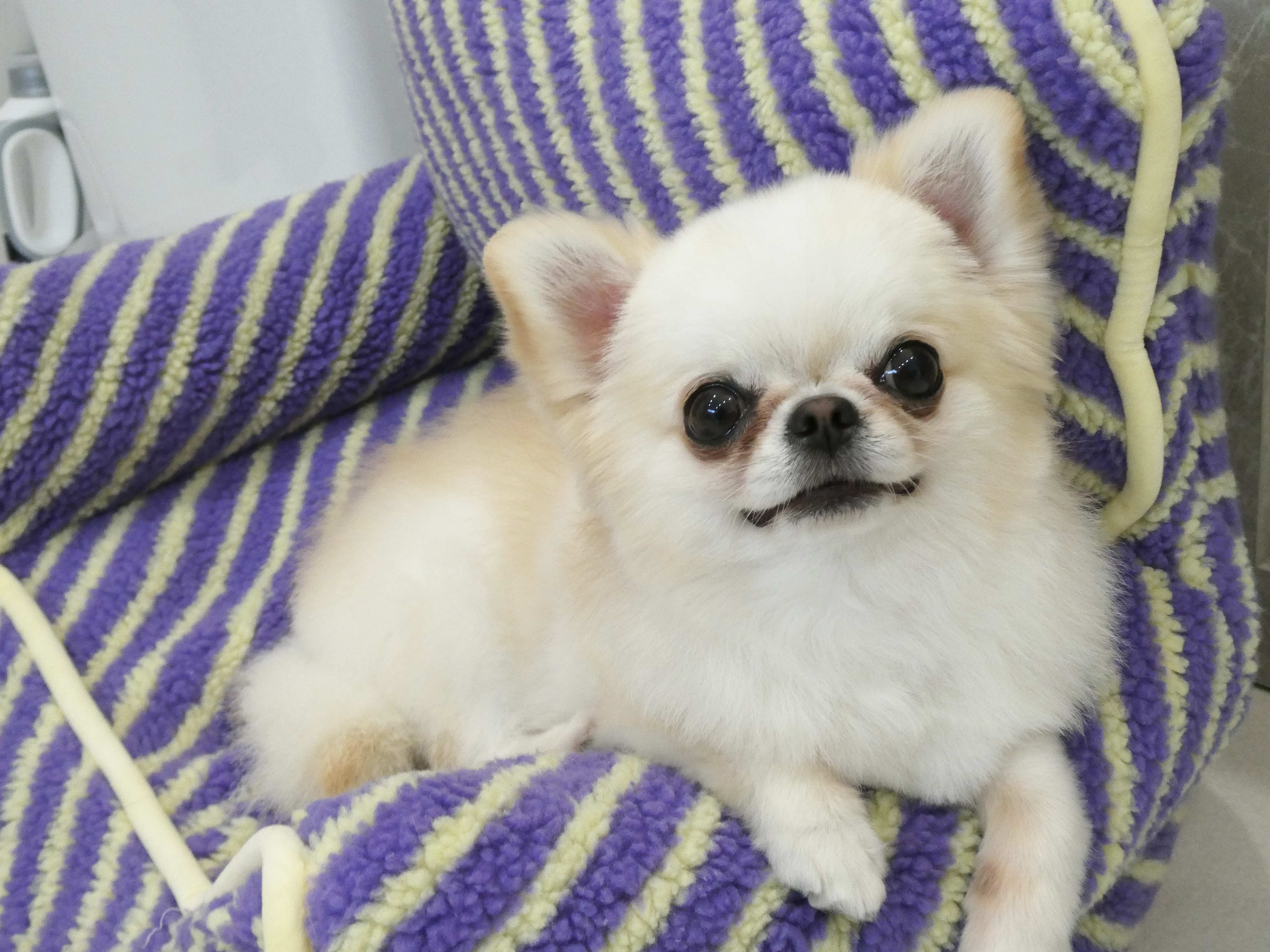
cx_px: 635
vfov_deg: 36.0
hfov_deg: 46.8
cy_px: 476
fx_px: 1468
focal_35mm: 40
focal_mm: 7.2
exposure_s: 1/80
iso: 400
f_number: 3.8
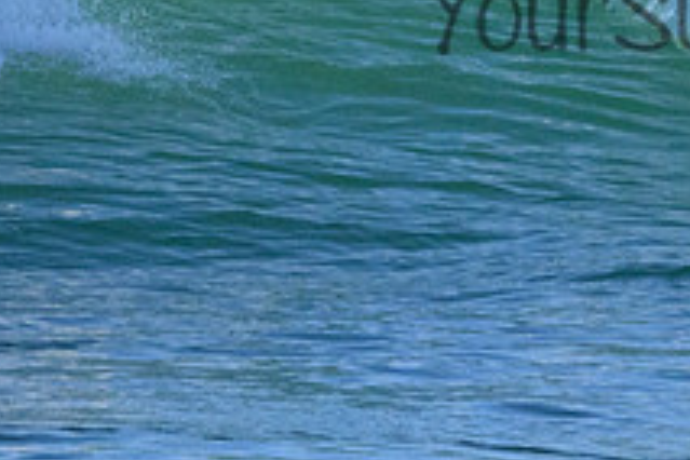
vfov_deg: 0.5
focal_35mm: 2981
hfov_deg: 0.7
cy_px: 58
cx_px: 1033
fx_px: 57131
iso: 6400
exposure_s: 1/2000
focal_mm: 800
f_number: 11
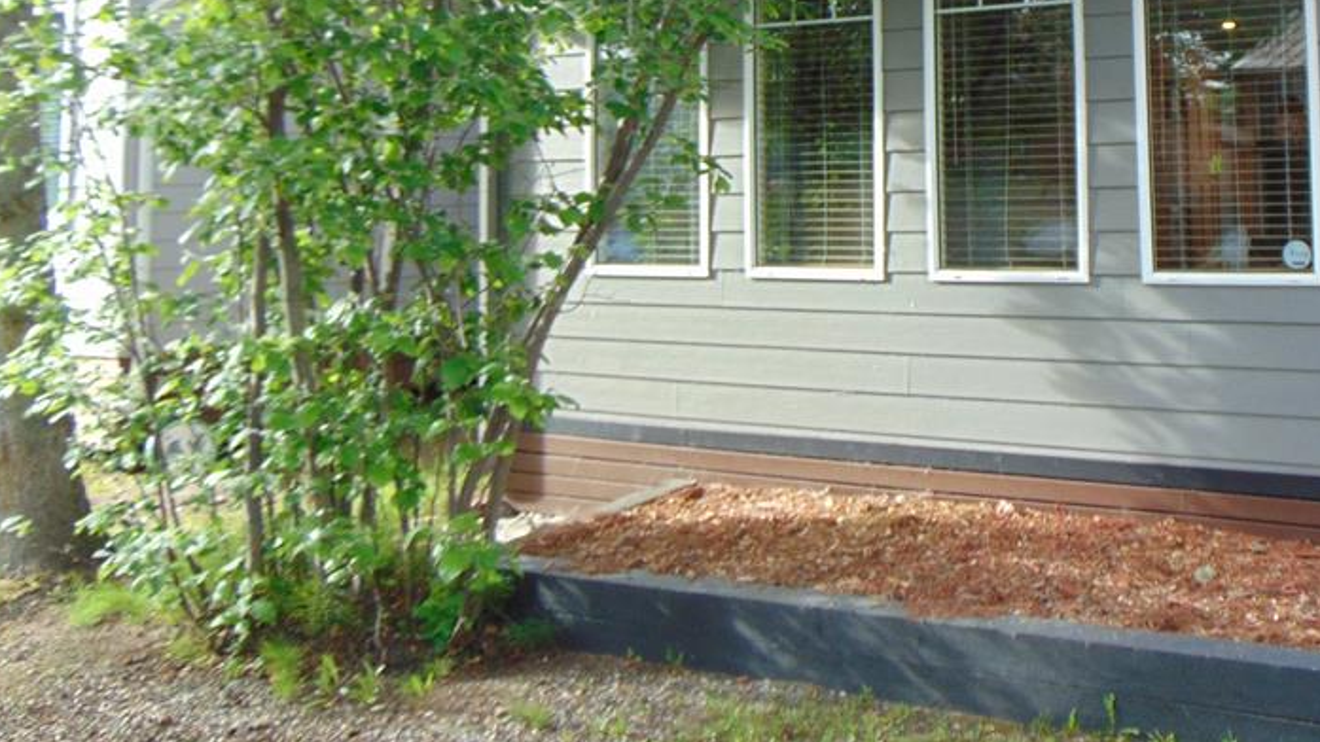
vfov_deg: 28.6
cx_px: 919
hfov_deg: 49.3
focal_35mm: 40
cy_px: 80
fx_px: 1400
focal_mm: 4.5
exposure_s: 1/100
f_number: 3
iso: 80
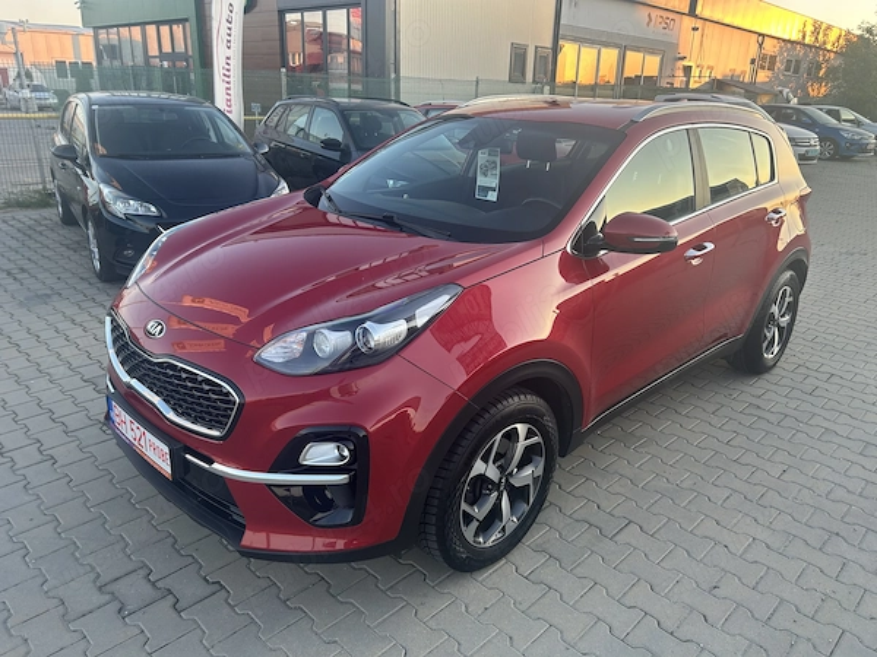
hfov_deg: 67.3
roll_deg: -1.5
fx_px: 659
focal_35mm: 26
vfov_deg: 53.1
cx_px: 438
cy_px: 328
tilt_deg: -18.8
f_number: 1.5
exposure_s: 1/121
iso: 50
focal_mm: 5.7
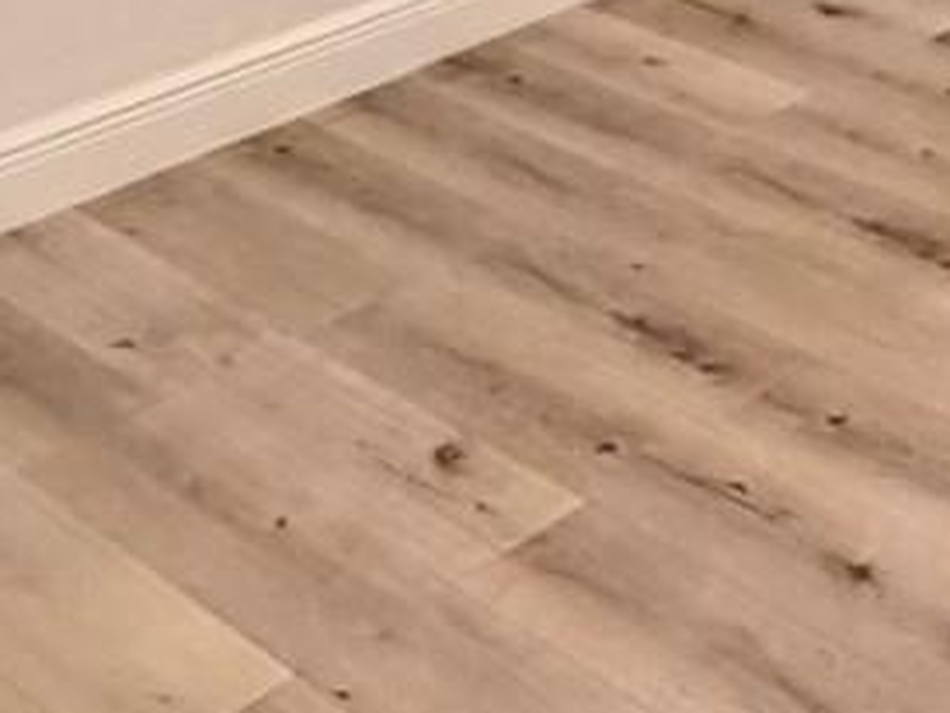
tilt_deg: -15.1
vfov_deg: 16.7
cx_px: 1326
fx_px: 2251
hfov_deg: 21.0
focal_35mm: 82
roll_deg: +1.1
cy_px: -292
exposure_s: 1/60
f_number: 2.2
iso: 320
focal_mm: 2.22
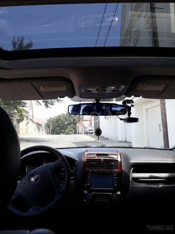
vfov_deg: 65.3
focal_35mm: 27
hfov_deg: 51.4
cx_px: 88
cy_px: 117
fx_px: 182
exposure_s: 1/277
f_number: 1.9
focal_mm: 3.6
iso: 40
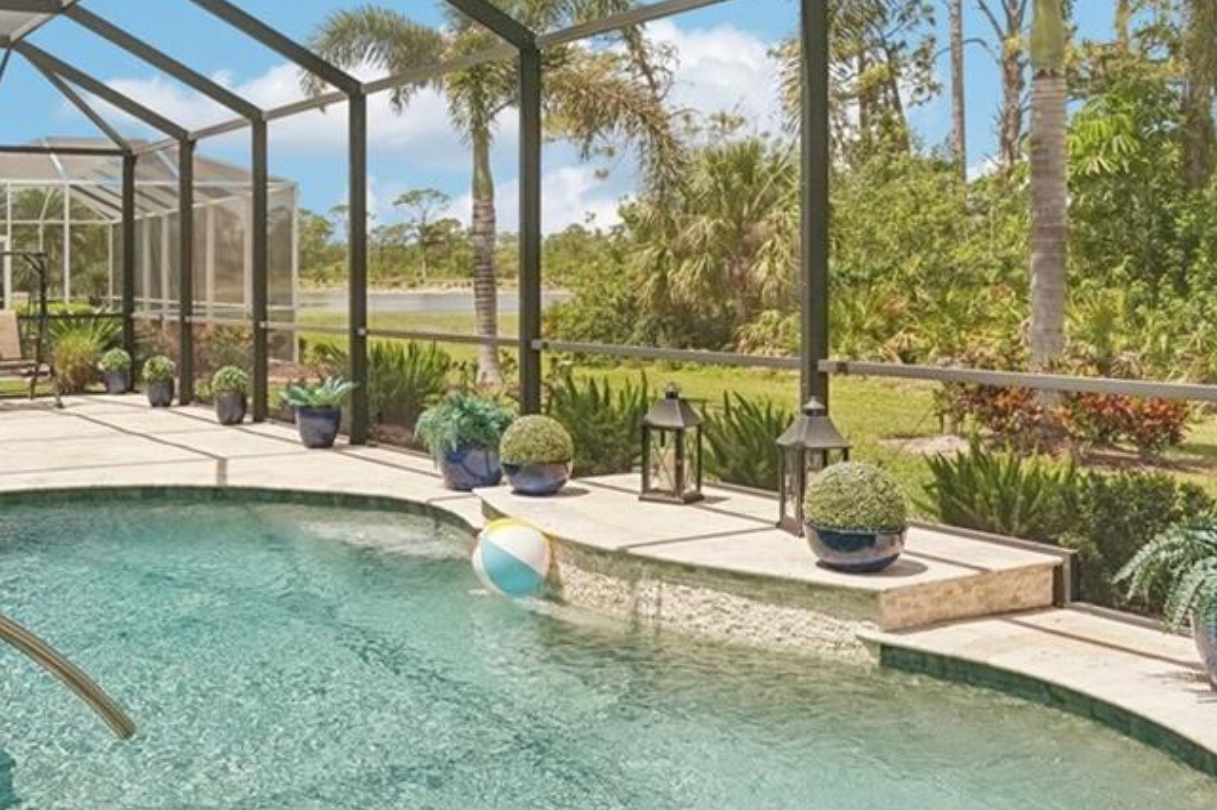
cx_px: 350
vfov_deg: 33.1
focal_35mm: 40
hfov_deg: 47.2
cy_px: 278
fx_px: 1351
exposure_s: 1/800
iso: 400
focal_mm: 16
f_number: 8
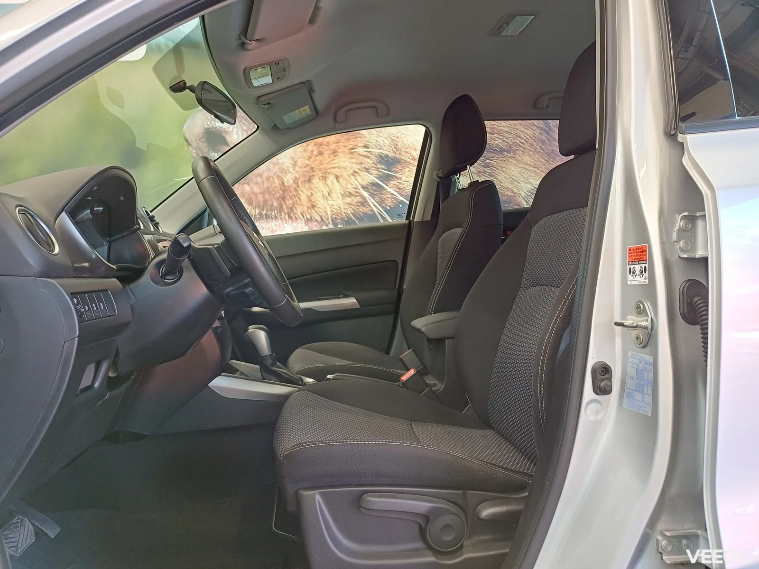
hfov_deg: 69.4
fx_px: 548
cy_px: 284
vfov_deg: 54.9
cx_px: 380
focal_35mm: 25
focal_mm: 4.65
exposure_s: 1/50
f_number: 1.8
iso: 400
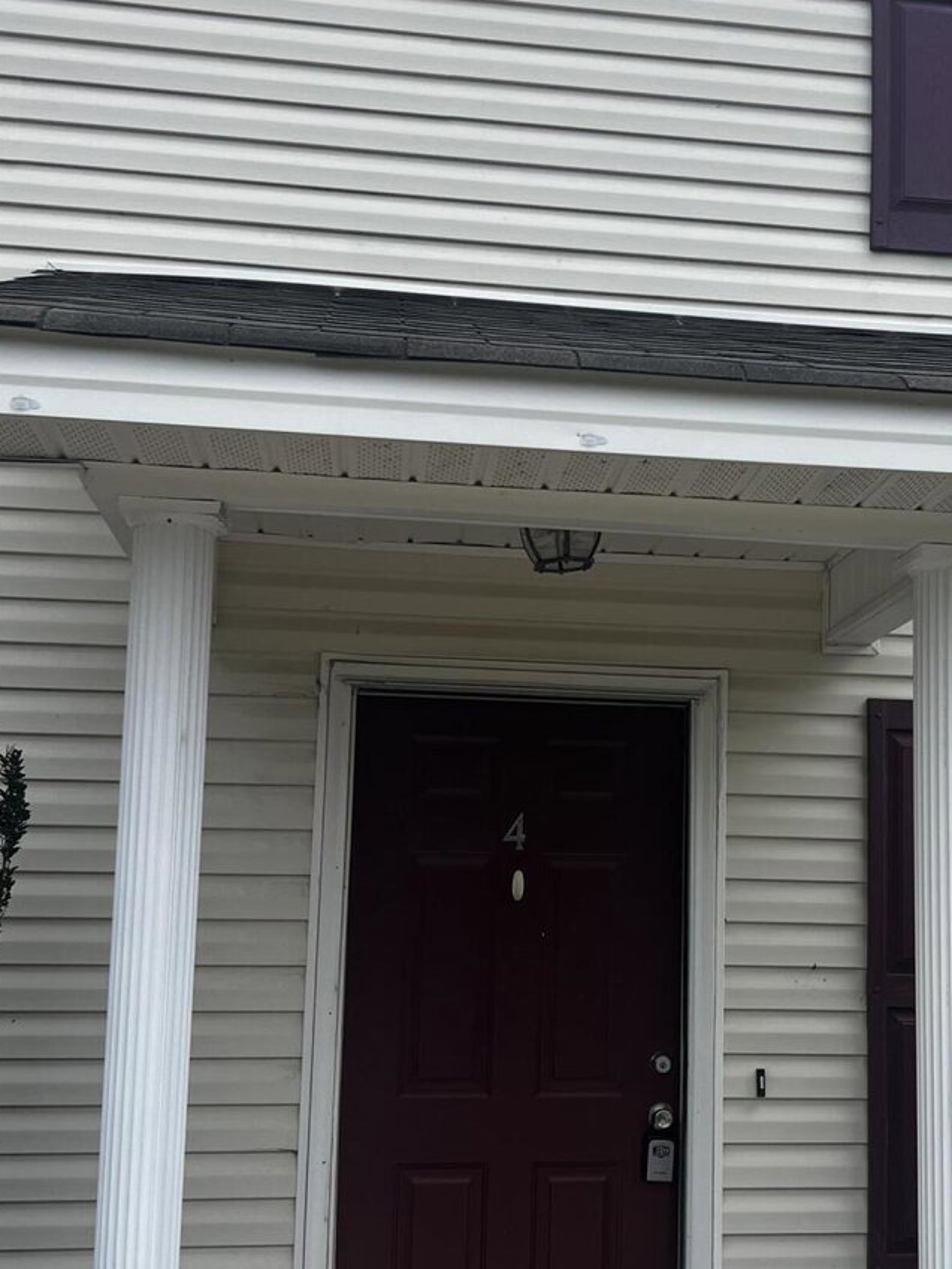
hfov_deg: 29.3
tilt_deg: +8.3
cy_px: 707
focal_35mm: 49
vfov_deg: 38.9
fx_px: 1796
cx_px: 707
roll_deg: +0.1
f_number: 1.5
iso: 50
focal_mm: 5.7
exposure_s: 1/3077
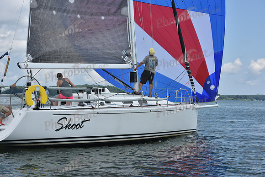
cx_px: 132
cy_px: 88
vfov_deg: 19.5
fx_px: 515
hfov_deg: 28.8
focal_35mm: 70
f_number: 10
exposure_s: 1/1000
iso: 320
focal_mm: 70
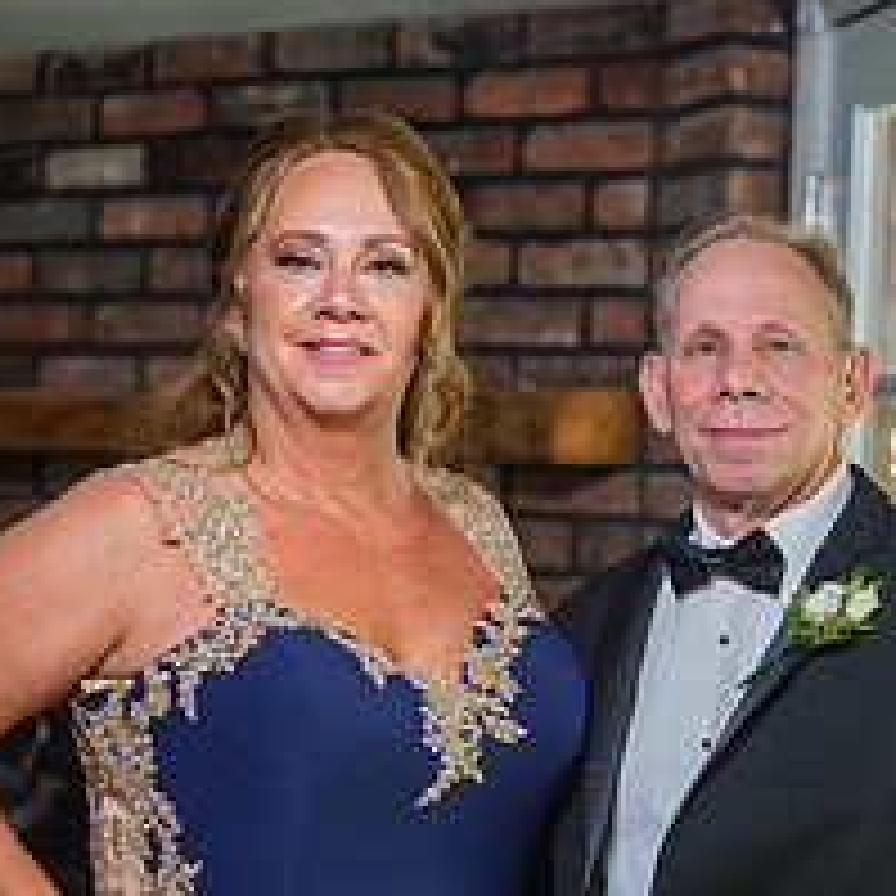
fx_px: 2811
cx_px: 561
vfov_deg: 17.7
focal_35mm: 96
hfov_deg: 18.1
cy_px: 901
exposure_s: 1/400
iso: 1000
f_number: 2.5
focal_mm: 50
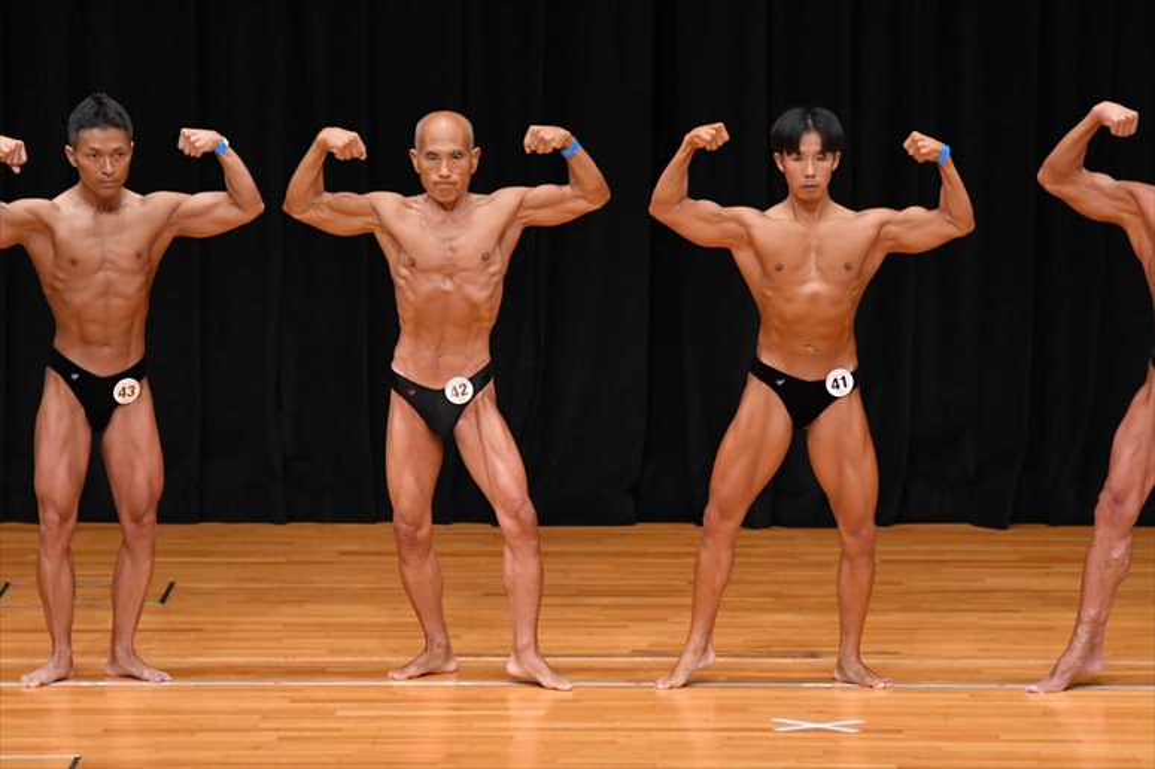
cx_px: 578
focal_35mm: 270
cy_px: 384
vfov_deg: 5.1
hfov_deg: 7.6
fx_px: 8658
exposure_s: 1/400
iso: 3200
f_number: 5.6
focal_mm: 180
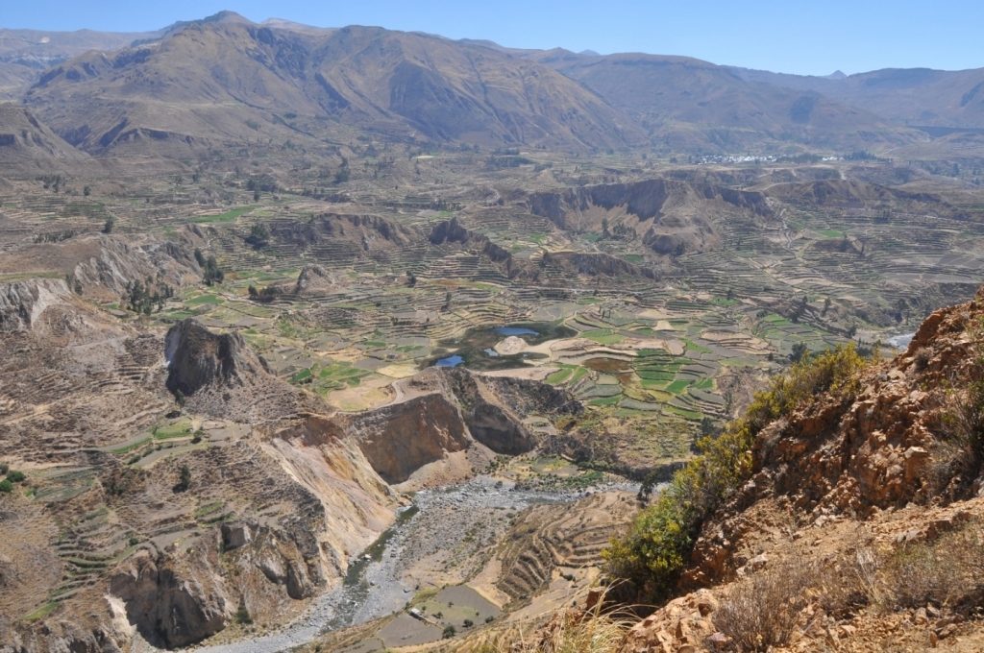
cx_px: 492
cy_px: 326
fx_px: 819
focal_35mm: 30
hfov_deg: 62.0
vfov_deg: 43.5
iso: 200
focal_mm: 20
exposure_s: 1/350
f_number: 9.5
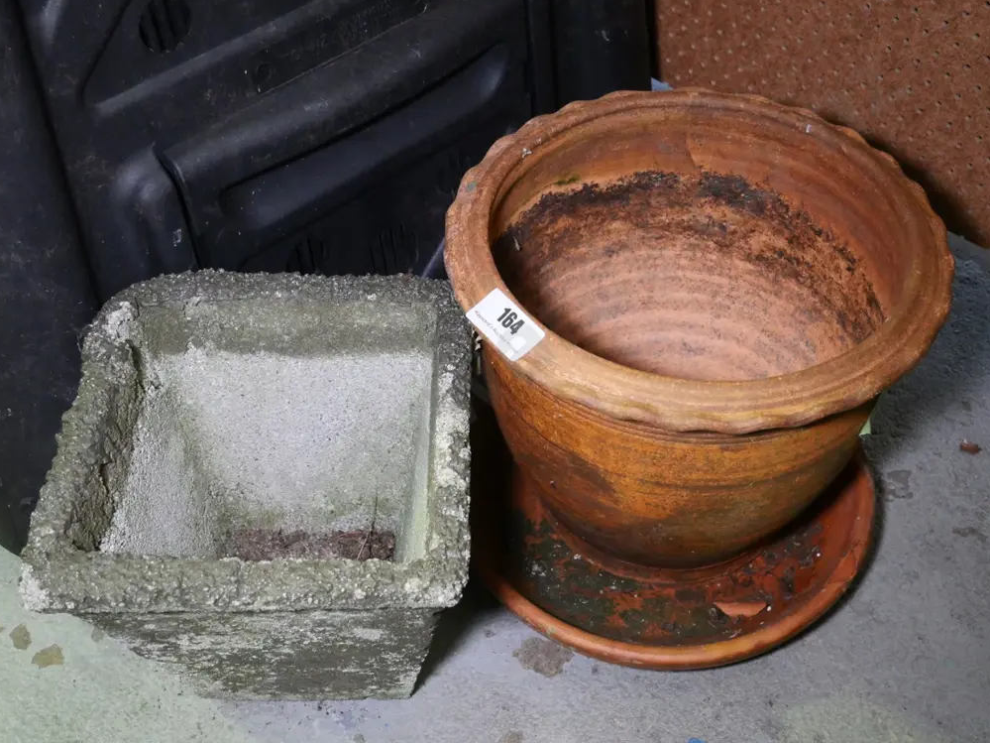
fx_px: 1172
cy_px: 378
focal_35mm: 41
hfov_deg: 45.8
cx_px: 487
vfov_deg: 35.1
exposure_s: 1/100
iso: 3200
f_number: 4.5
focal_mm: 20
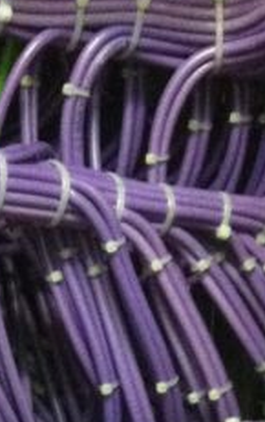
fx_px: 1889
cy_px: 793
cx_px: 32
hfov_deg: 8.0
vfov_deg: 11.7
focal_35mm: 164
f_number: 2.8
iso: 640
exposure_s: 1/15
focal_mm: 3.85
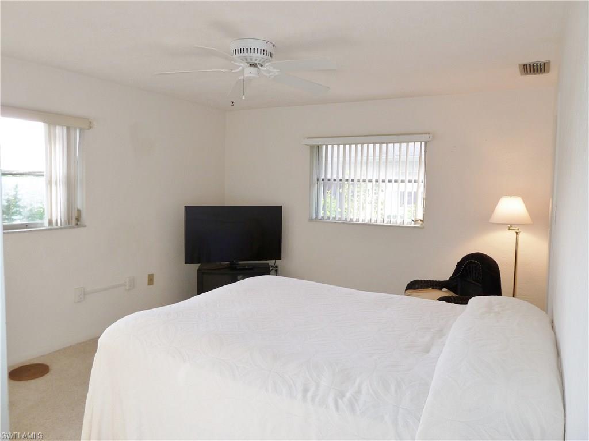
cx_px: 294
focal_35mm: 25
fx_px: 425
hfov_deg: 69.4
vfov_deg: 54.9
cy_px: 220
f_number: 3.3
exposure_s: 1/30
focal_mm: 4.1
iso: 100
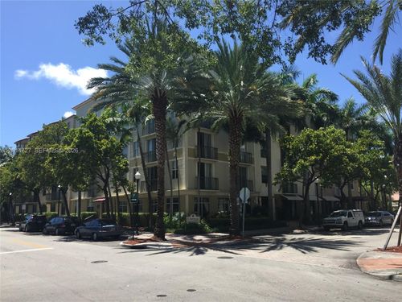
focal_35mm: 29
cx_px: 201
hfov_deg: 61.7
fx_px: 337
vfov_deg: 48.2
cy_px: 151
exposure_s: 1/1199
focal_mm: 4.15
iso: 32
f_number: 2.2
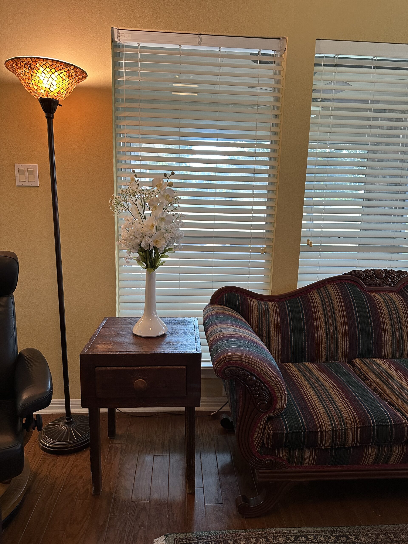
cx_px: 204
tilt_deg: -9.7
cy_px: 272
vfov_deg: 71.6
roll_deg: -2.0
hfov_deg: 56.8
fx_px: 377
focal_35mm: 24
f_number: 1.78
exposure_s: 1/60
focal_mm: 6.86
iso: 250
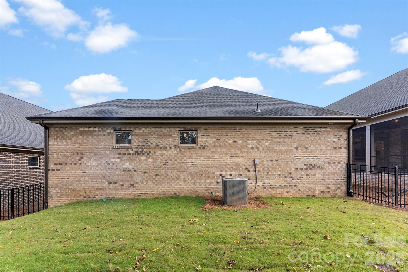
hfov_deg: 97.1
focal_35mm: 16
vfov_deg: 74.1
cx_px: 204
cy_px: 136
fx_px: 180
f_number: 9
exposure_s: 1/320
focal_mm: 15.9
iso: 1600
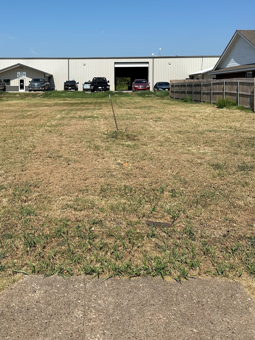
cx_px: 78
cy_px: 99
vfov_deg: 48.8
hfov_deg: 38.1
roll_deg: -0.9
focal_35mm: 37
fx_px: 363
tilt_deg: -0.9
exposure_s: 1/7042
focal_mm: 6.86
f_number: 1.78
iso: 80
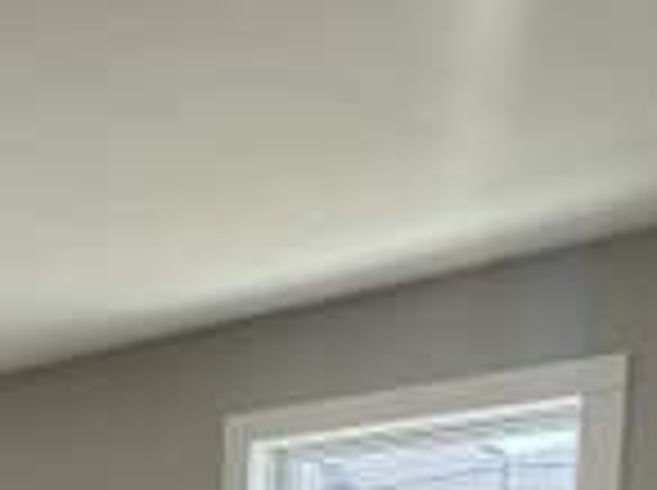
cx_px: -227
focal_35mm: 64
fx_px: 1213
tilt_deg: -5.7
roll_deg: +0.4
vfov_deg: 19.5
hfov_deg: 25.5
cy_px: 760
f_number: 2.2
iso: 80
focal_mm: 2.22
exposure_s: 1/120
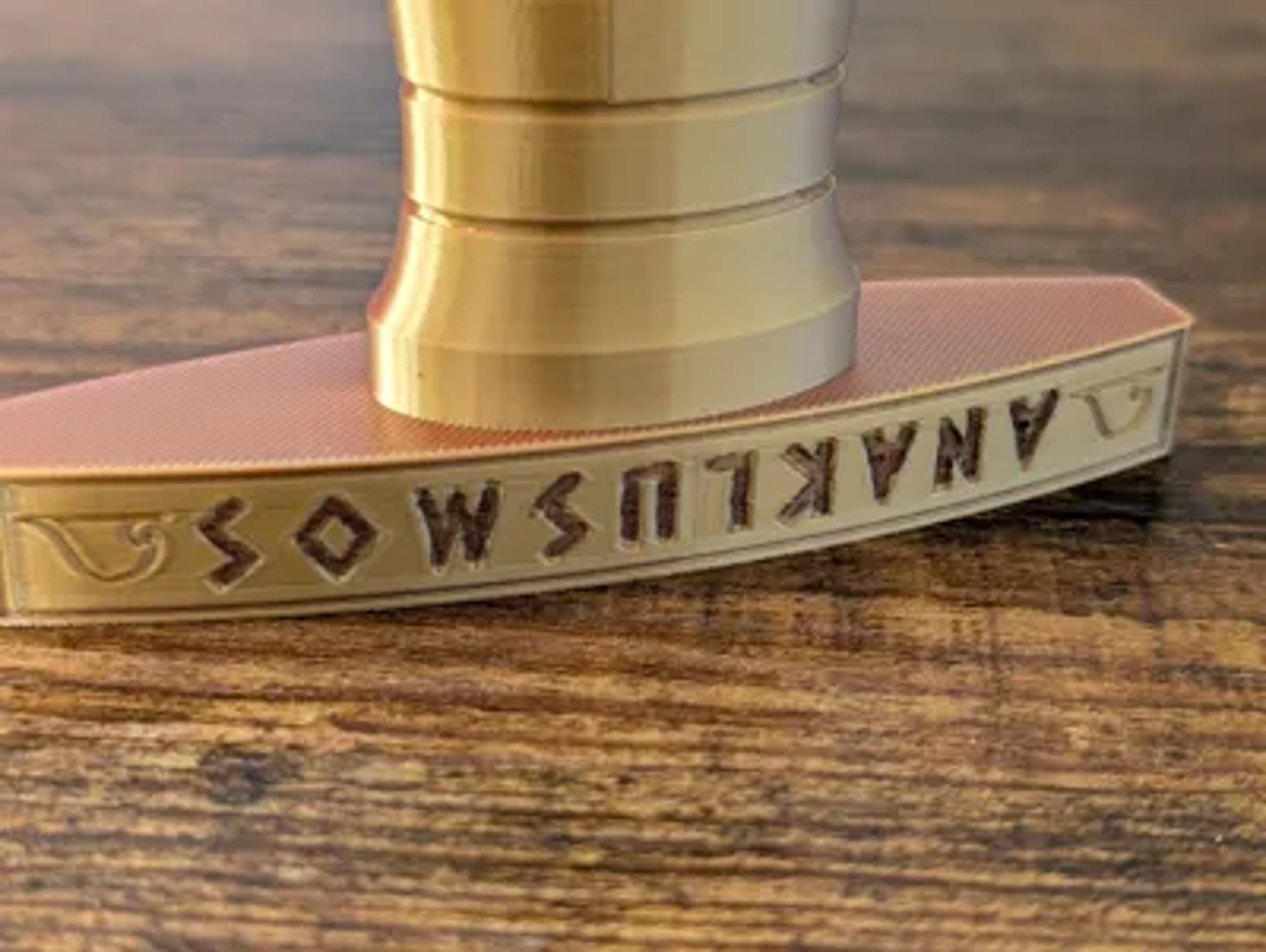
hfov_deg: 38.9
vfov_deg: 29.7
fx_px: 1794
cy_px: 476
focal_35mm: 49
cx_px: 633
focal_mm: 6.9
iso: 670
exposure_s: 1/180
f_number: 1.68
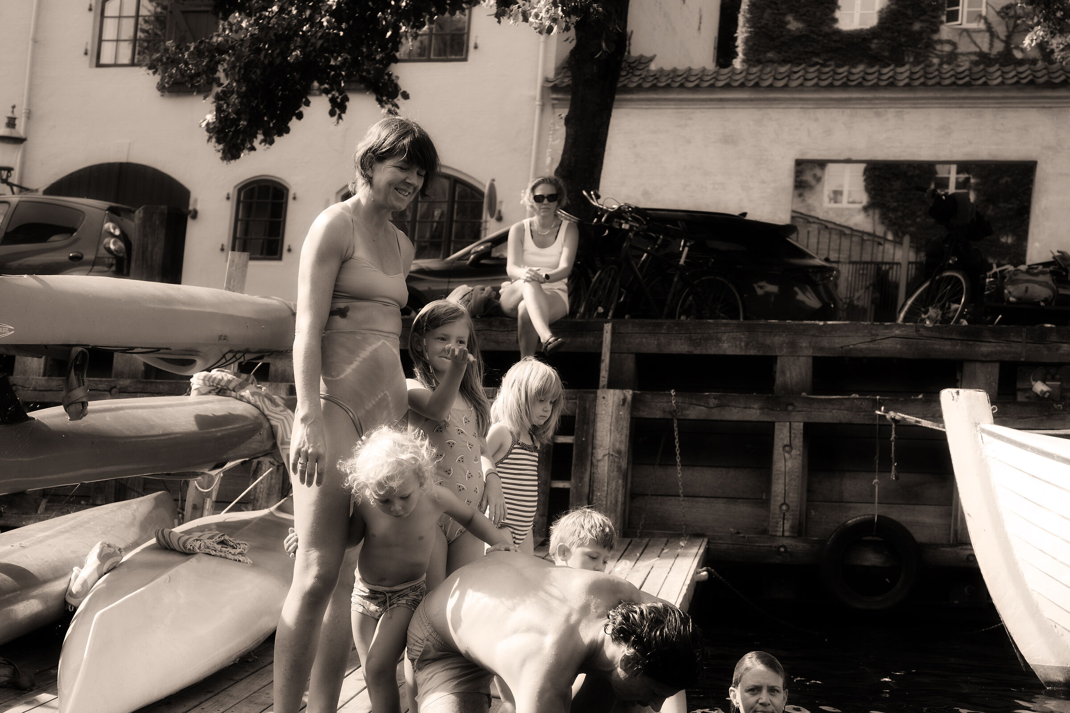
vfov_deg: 22.6
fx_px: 1783
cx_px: 535
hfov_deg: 33.4
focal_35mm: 60
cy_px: 356
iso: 320
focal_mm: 60
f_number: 5.6
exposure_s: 1/640
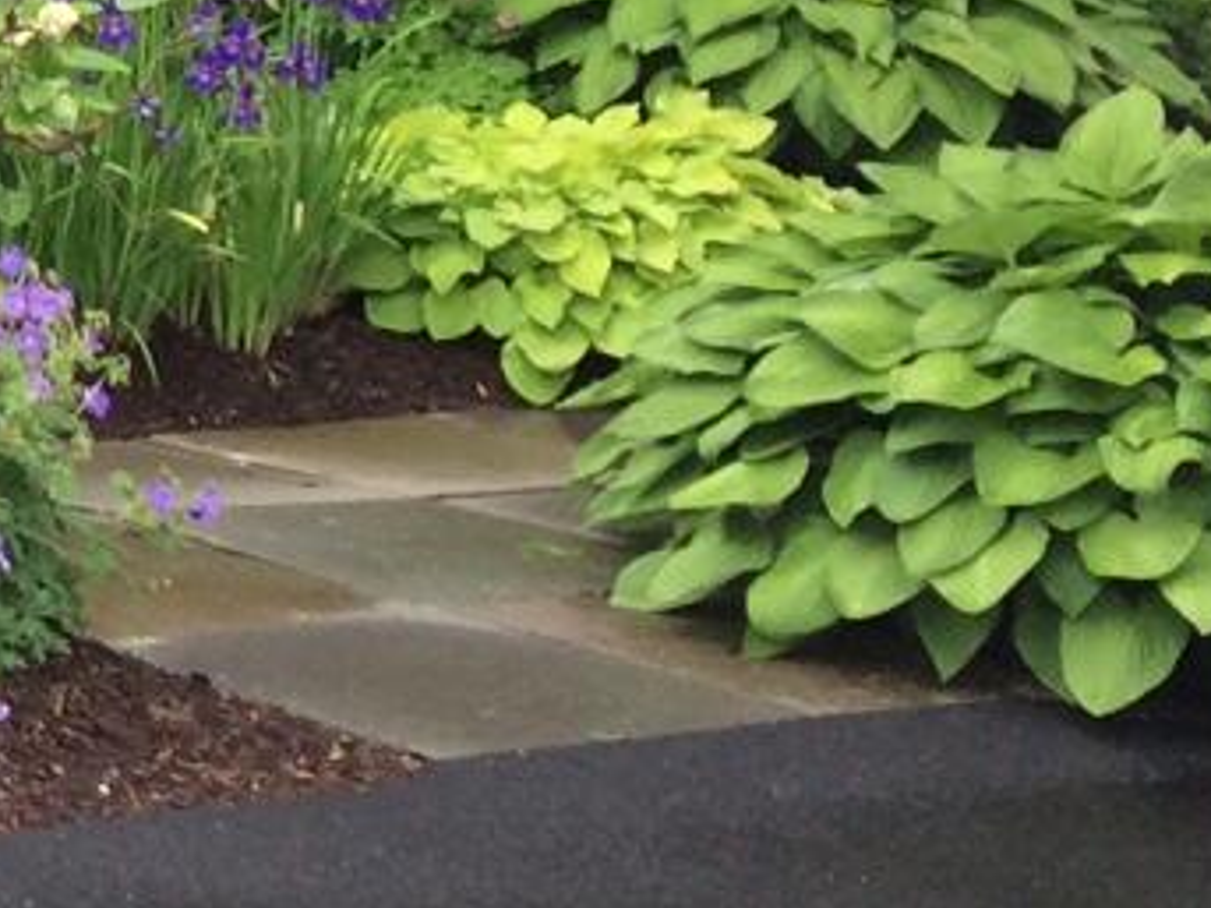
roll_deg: +0.5
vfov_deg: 10.5
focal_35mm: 138
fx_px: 4826
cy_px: -283
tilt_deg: +2.2
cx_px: -1511
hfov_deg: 12.0
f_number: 2.2
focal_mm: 4.15
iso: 50
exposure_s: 1/120
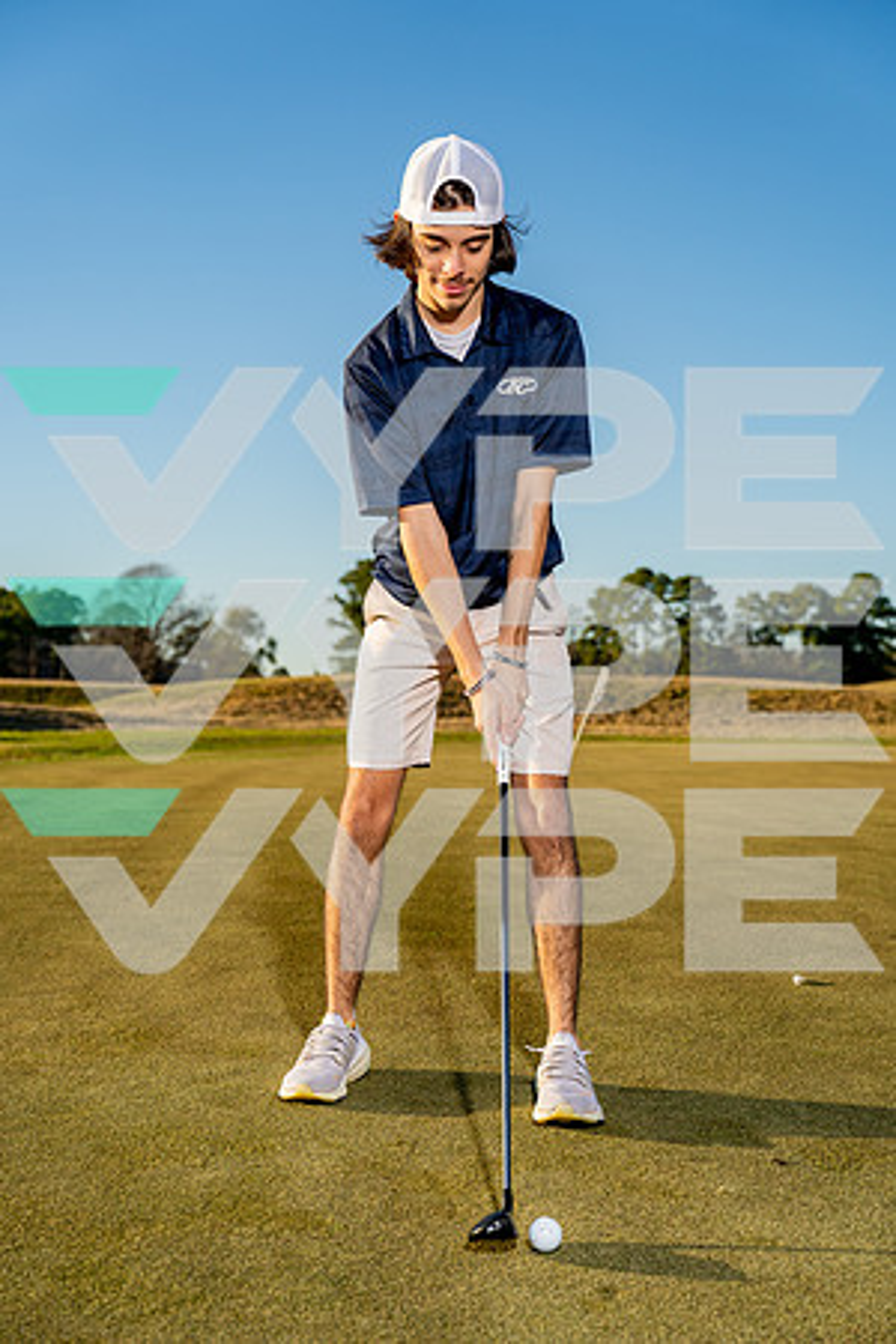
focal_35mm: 49
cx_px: 448
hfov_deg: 27.5
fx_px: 1829
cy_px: 672
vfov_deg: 40.3
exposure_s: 1/1250
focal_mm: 49
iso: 100
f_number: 4
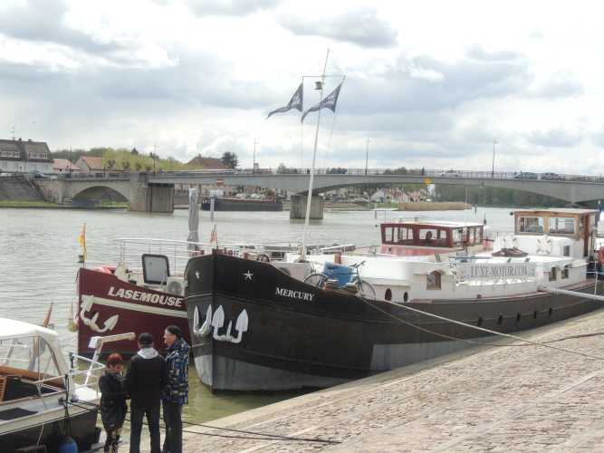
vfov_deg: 24.4
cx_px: 302
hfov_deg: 32.2
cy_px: 226
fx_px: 1047
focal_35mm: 60
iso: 100
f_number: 3.7
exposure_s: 1/800
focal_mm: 10.7
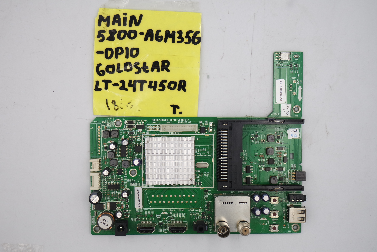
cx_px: 188
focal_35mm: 54
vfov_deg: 25.1
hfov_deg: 36.9
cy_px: 126
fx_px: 565
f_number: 5
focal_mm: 20
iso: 160
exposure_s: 1/125
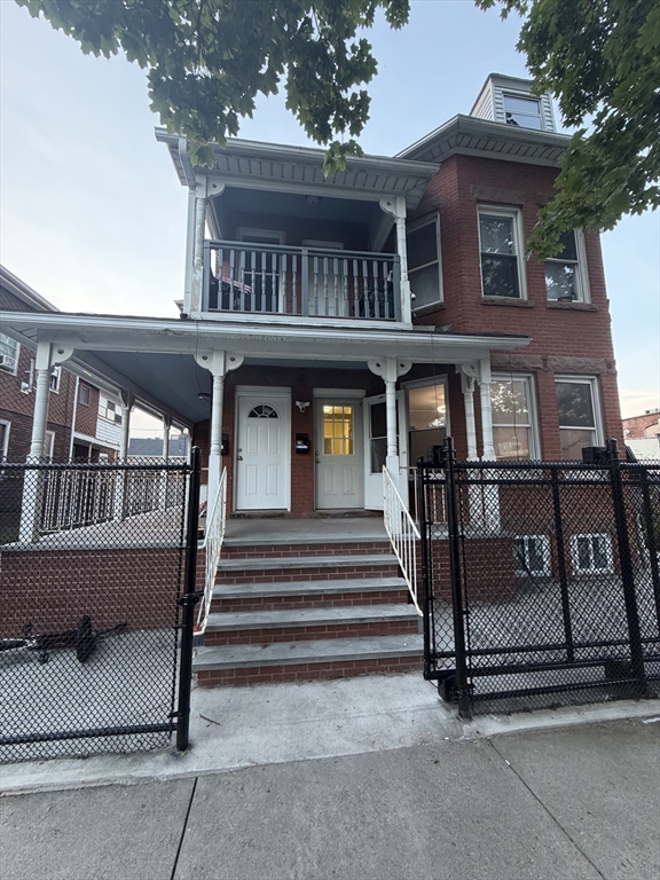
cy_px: 440
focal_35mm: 14
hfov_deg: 85.7
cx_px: 330
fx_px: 356
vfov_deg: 102.1
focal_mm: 2.22
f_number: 2.2
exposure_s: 1/121
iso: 200
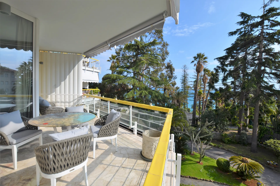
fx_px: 116
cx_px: 140
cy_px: 93
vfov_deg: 77.1
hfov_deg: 100.5
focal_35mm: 15
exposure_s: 1/250
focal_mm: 10
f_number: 8
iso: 100
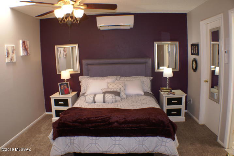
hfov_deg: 53.1
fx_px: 234
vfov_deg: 37.0
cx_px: 117
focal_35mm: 36
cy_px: 78
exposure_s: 1/25
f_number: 5.6
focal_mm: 24
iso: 400
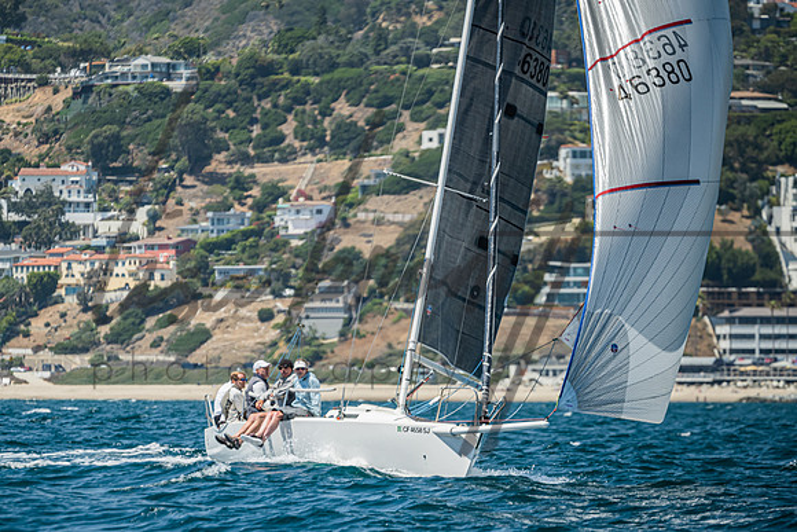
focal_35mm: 391
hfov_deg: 5.3
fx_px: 8648
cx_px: 294
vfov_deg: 3.5
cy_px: 335
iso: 320
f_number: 5.6
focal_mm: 300
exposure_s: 1/640
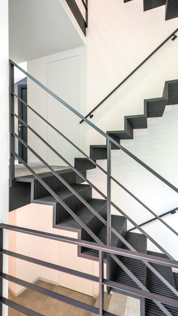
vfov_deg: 92.7
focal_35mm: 18
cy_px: 157
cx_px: 96
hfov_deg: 60.9
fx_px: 151
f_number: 11
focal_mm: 17
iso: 100
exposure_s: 1
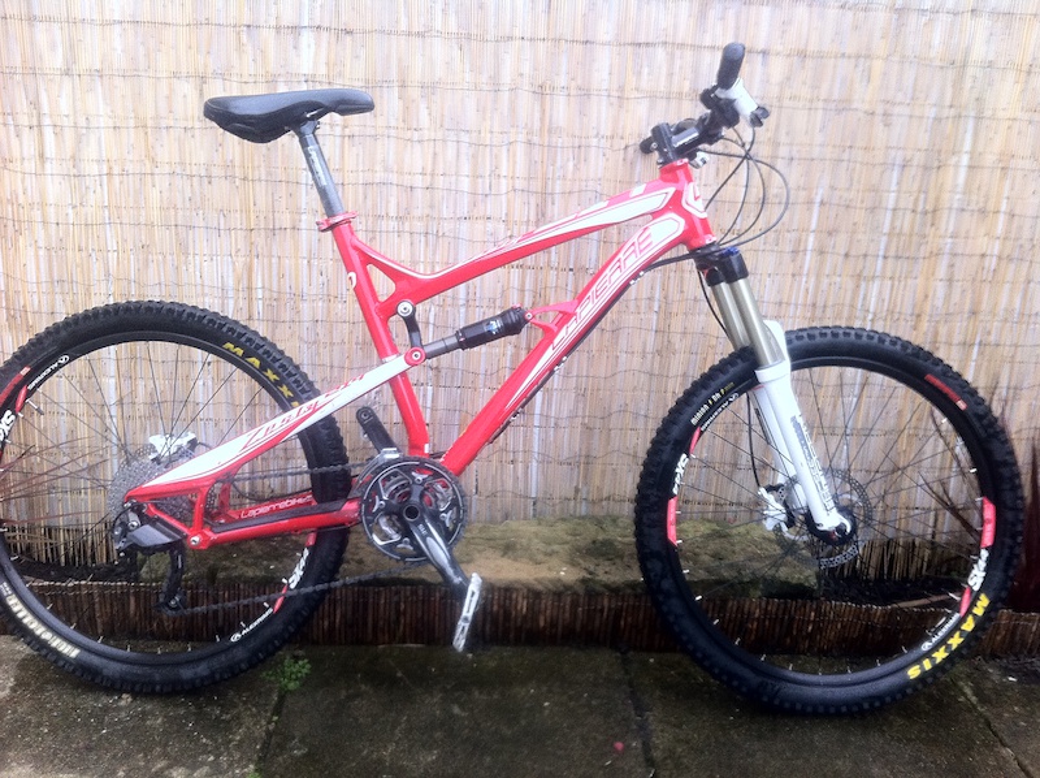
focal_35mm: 35
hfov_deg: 52.7
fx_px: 1050
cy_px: 389
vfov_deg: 40.6
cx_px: 520
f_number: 2.8
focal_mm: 3.85
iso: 160
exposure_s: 1/120
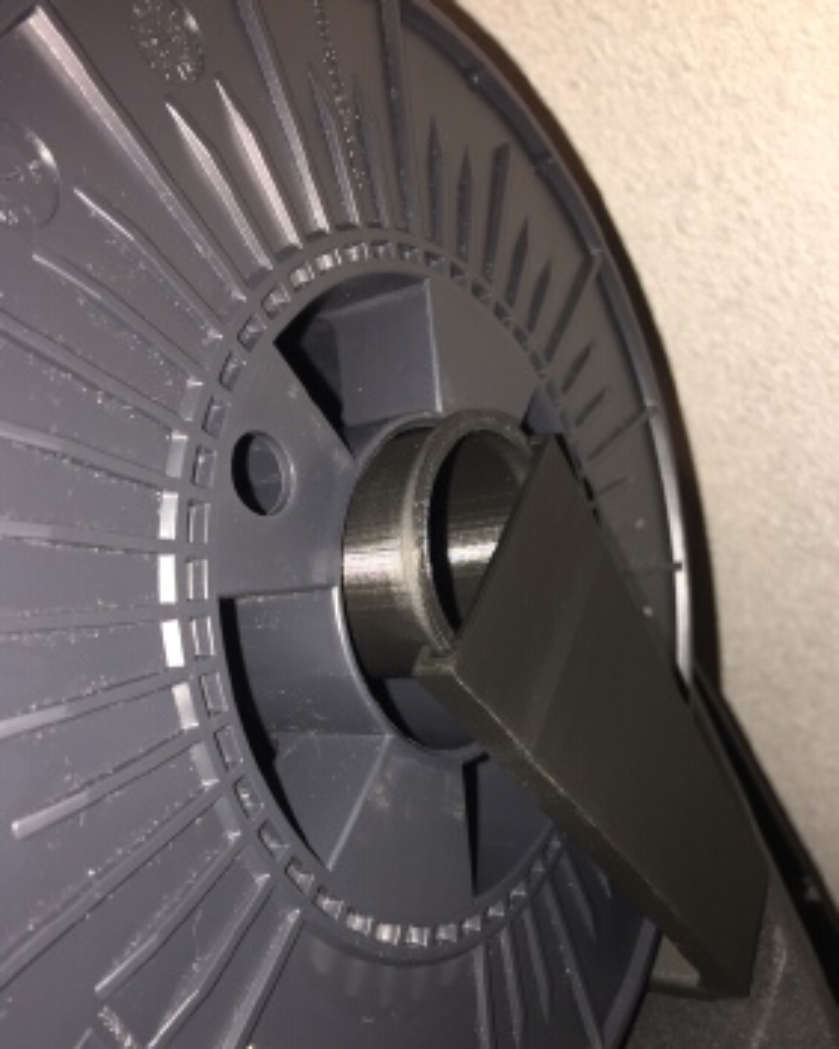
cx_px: 418
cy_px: 590
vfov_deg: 55.5
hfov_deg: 45.8
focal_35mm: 32
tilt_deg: -34.9
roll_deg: +36.2
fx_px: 994
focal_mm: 4.15
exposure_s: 1/25
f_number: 2.2
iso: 32
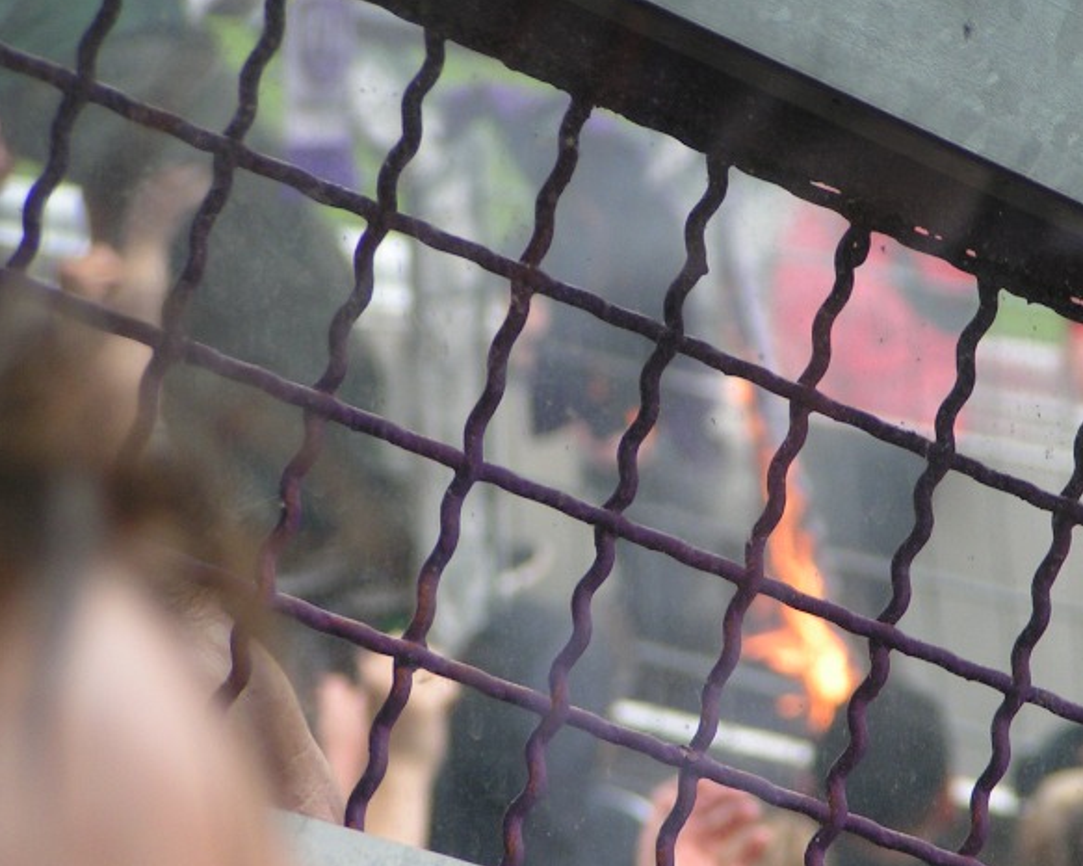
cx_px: 698
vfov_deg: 5.9
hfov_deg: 7.3
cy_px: 546
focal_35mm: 264
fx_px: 8459
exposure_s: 1/200
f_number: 3.5
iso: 80
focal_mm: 30.1
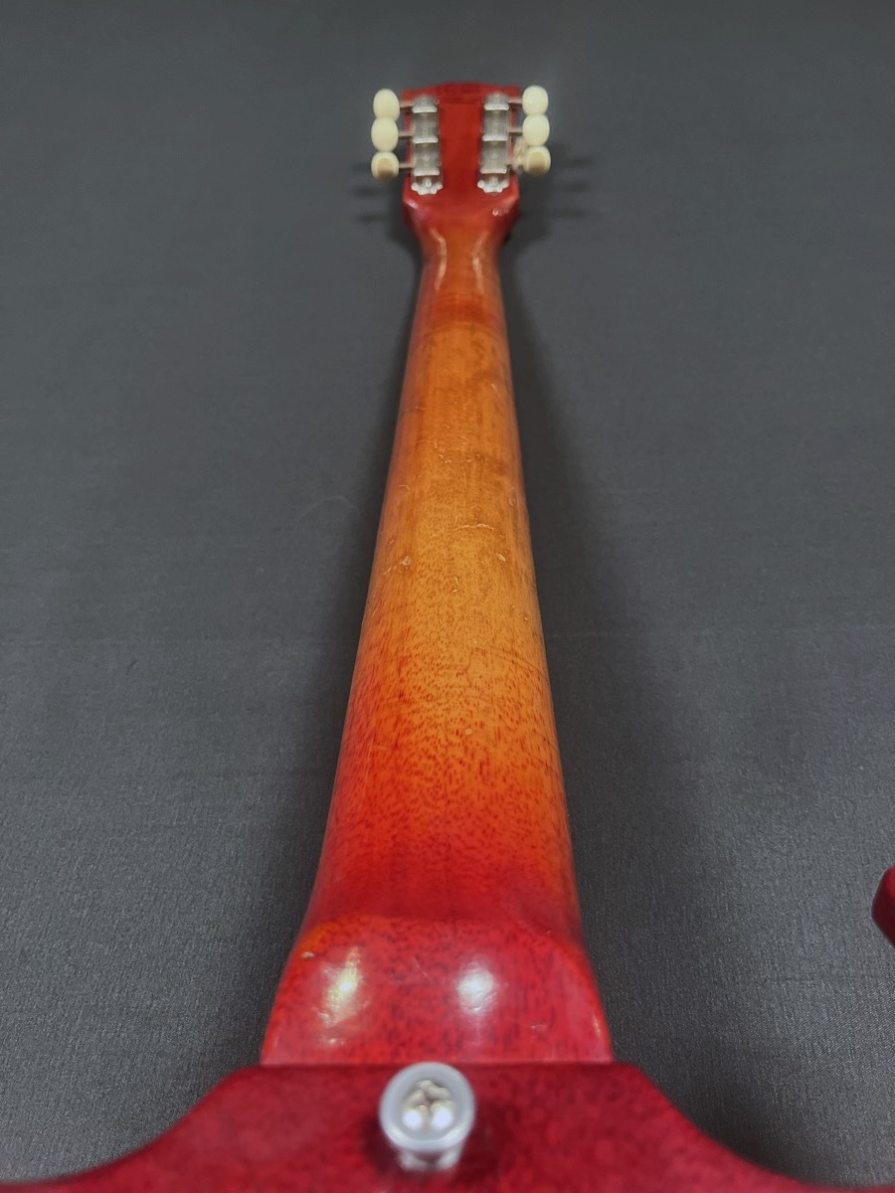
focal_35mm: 26
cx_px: 448
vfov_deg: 67.3
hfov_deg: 53.1
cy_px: 596
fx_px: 896
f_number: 1.6
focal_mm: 5.1
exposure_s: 1/40
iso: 500
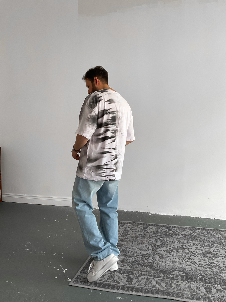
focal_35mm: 29
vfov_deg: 61.7
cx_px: 113
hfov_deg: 48.2
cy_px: 151
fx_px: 252
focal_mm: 3
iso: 64
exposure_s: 1/120
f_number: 1.8
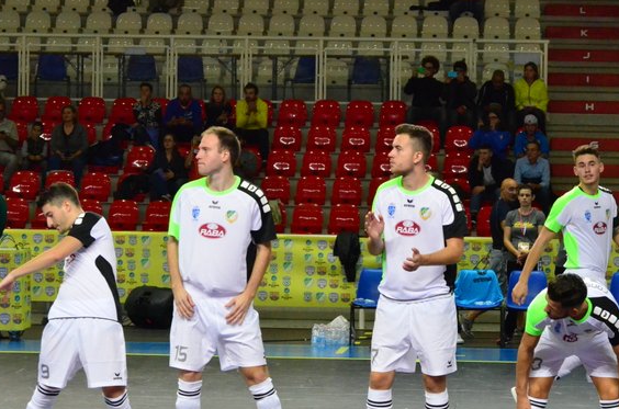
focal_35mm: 149
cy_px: 282
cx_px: 413
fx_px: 2556
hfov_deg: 13.8
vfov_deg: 9.2
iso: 6400
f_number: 6.3
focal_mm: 70
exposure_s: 1/400
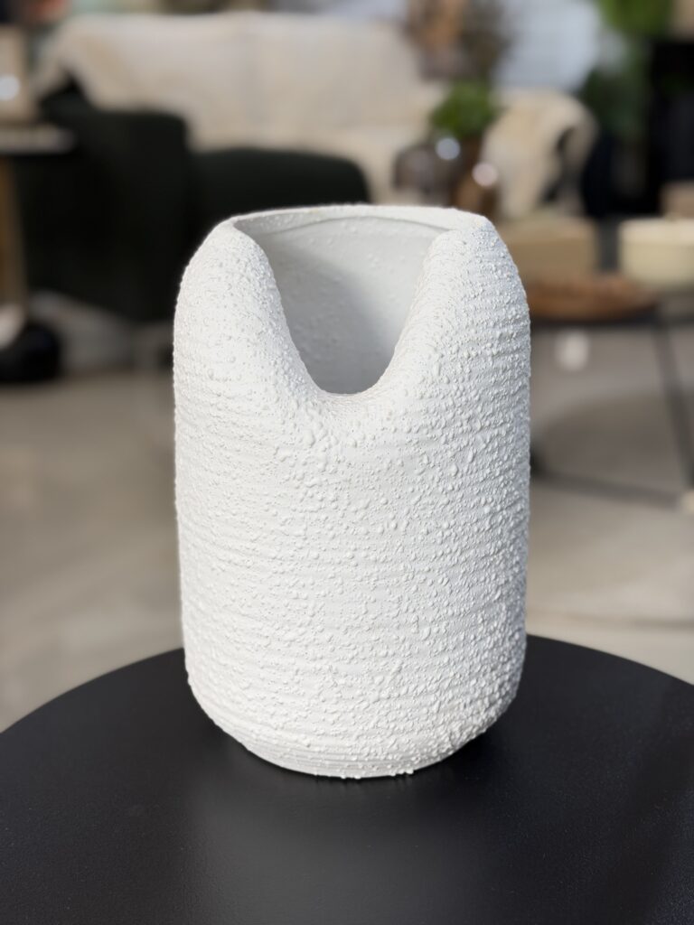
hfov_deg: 30.3
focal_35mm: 48
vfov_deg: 39.7
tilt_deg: -16.9
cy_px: 462
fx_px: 1283
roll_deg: -0.3
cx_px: 347
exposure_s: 1/120
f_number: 1.78
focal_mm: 6.76
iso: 64
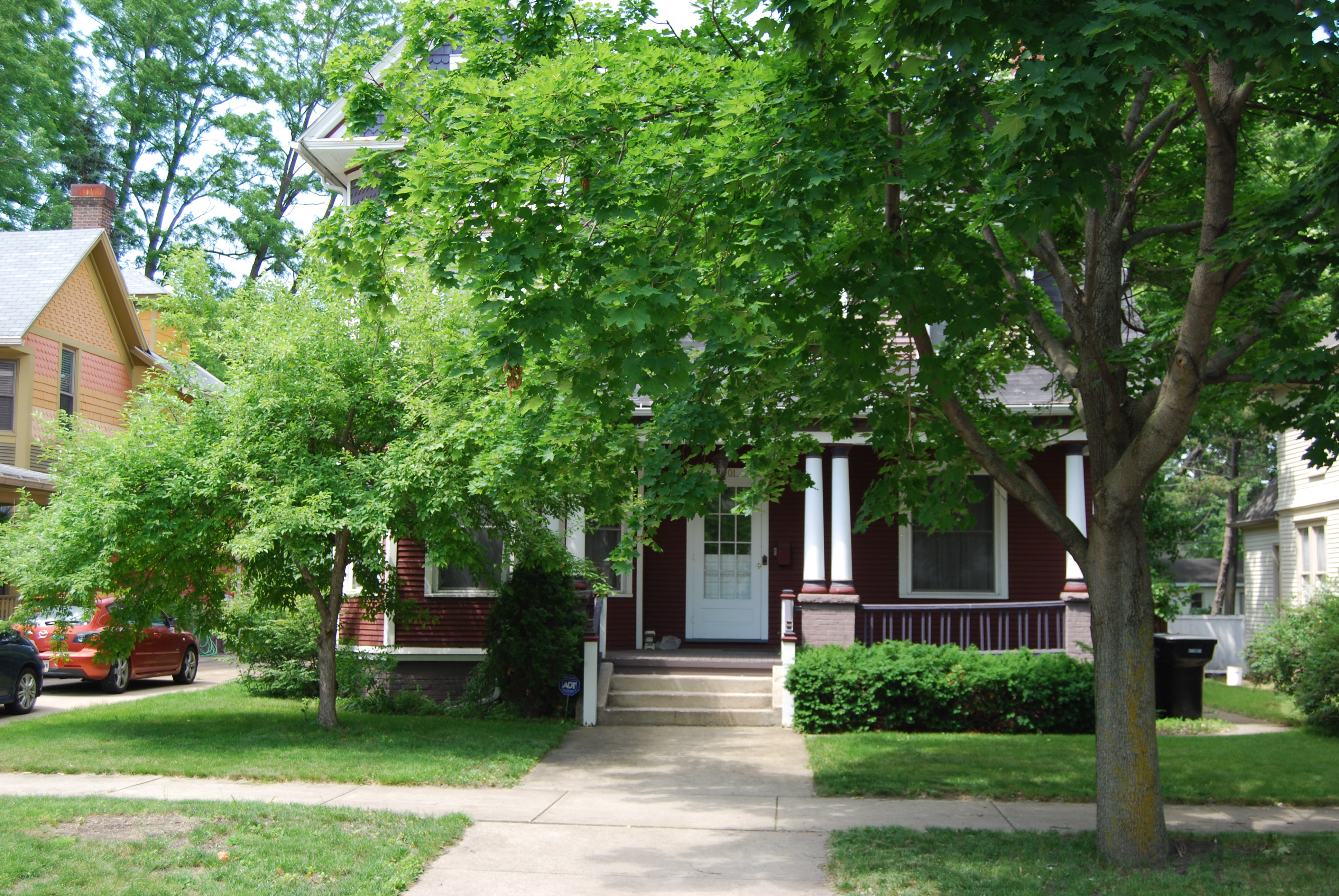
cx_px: 670
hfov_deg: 49.5
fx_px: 1452
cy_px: 448
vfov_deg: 34.3
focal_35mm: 39
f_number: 5.6
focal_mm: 26
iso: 140
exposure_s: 1/125
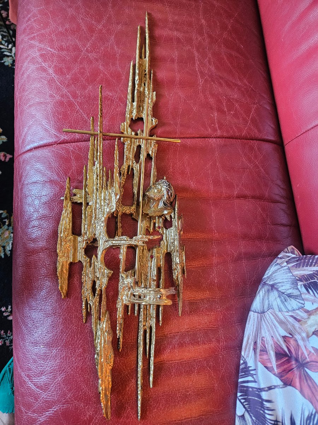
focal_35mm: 23
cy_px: 212
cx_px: 159
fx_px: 282
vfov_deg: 73.9
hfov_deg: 58.9
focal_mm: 5.4
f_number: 1.8
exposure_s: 1/50
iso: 800
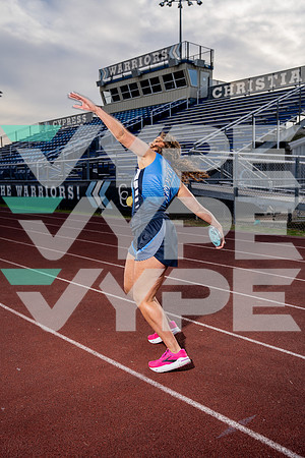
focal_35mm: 35
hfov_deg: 37.9
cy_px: 229
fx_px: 445
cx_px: 152
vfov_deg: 54.4
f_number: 4
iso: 100
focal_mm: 35
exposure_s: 1/250
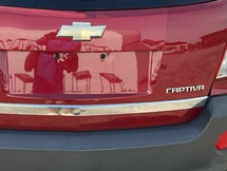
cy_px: 75
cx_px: 76
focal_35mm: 52
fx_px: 342
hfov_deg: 36.4
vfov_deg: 28.1
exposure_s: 1/391
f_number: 1.8
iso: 25
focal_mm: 3
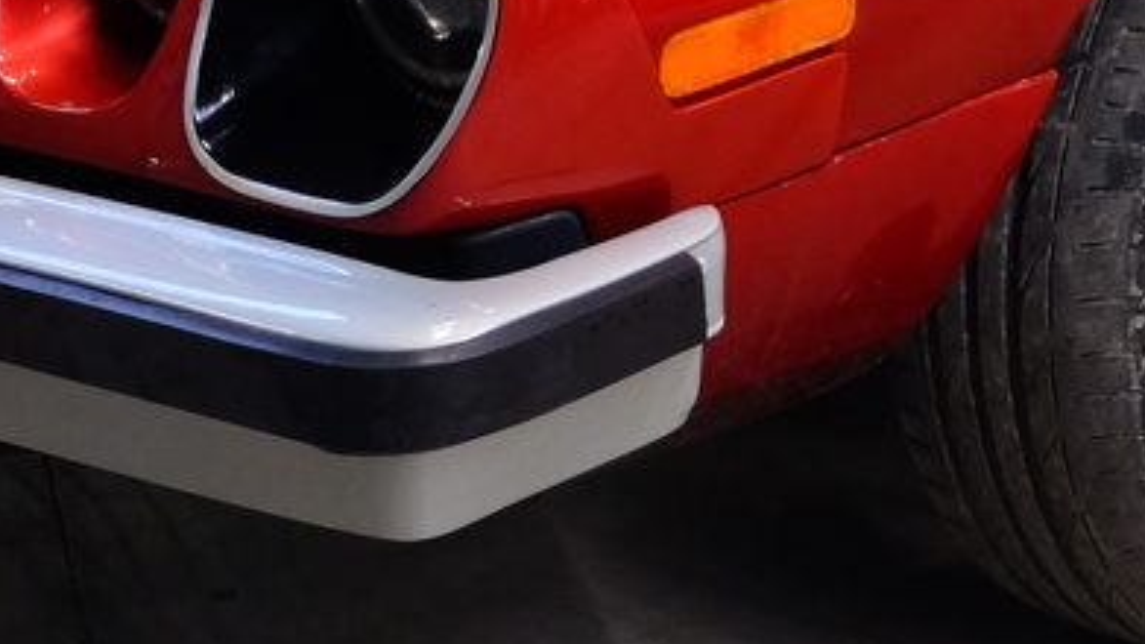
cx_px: 1069
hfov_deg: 14.2
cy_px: -121
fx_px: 4554
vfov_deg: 8.0
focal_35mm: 150
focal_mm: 23.2
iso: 800
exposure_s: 1/26
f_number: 4.2
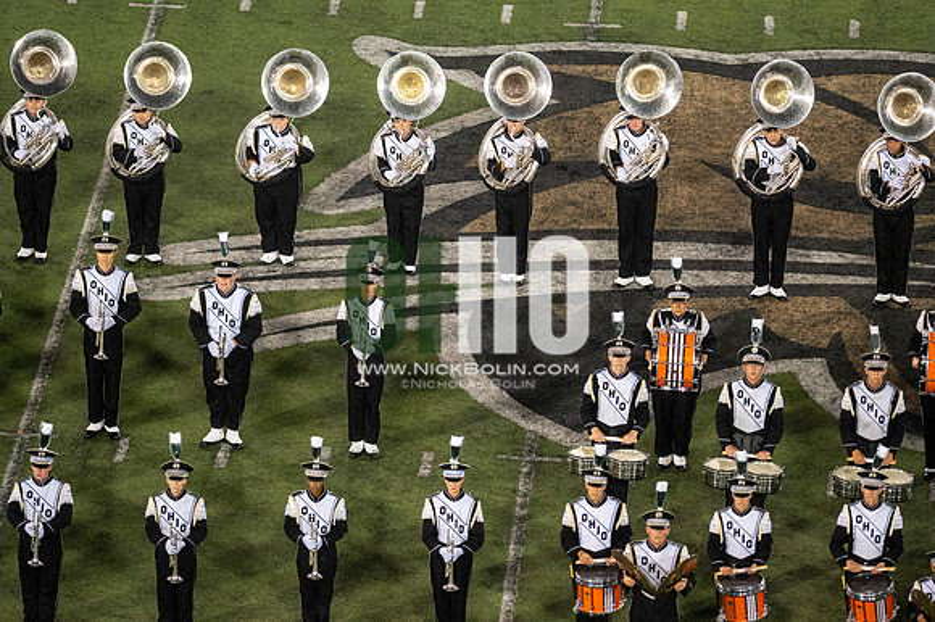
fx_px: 7787
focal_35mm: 300
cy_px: 311
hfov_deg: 6.9
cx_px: 468
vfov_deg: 4.6
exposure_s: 1/2500
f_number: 2.8
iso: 6400
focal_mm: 300
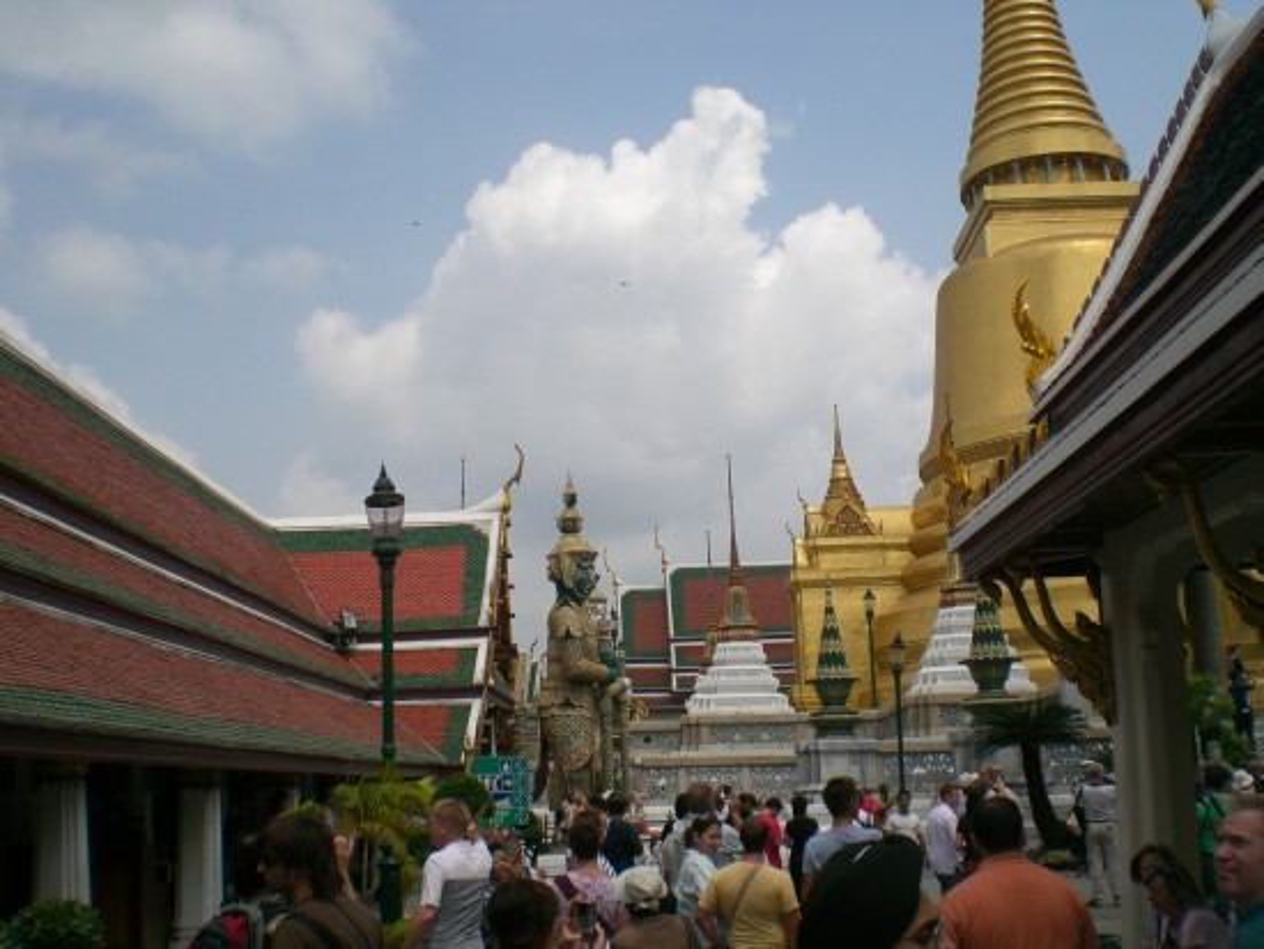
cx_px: 632
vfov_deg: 37.7
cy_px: 474
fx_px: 1388
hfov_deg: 49.0
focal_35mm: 38
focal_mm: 6.3
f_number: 4.4
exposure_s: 1/800
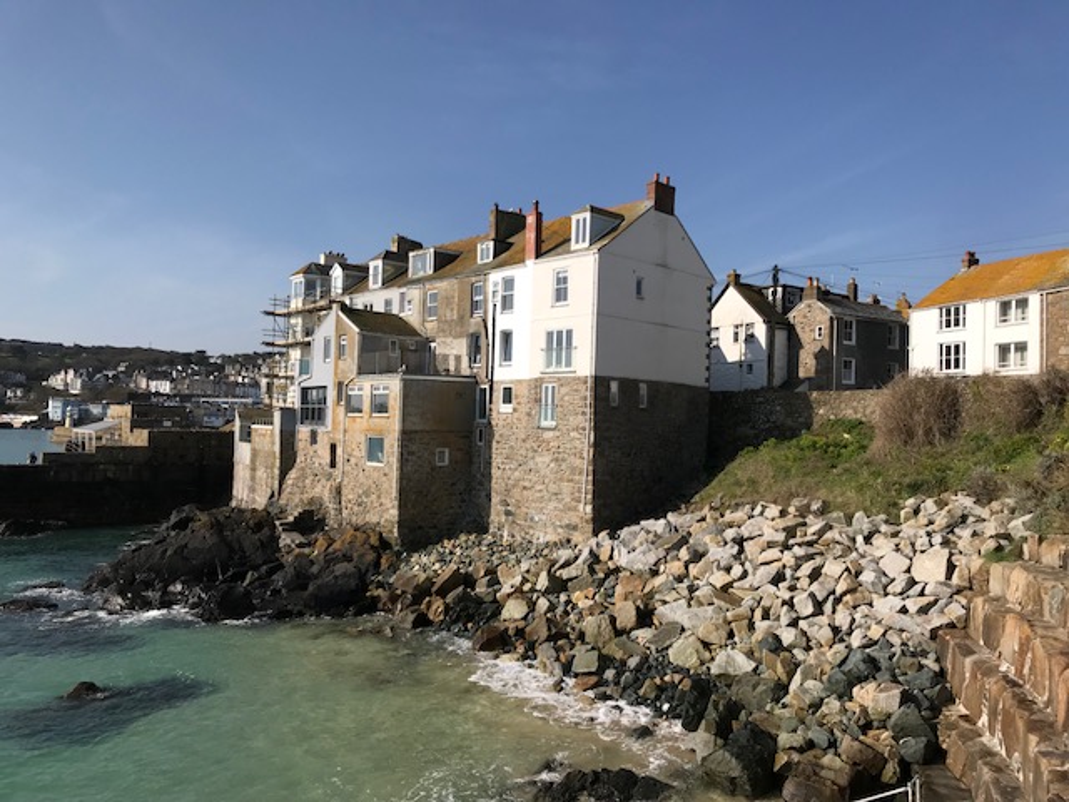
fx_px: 865
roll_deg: -2.0
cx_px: 534
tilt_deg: +2.7
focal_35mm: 28
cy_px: 401
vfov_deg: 49.7
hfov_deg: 63.4
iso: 20
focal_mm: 3.99
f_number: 1.8
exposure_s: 1/3300
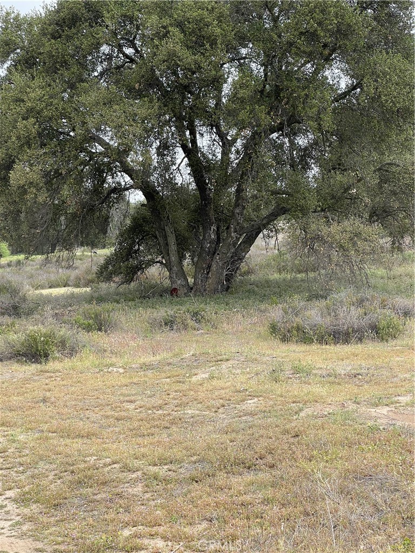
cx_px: 208
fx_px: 1023
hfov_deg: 22.9
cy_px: 276
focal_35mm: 64
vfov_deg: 30.3
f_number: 2.2
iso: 20
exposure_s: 1/306
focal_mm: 7.5
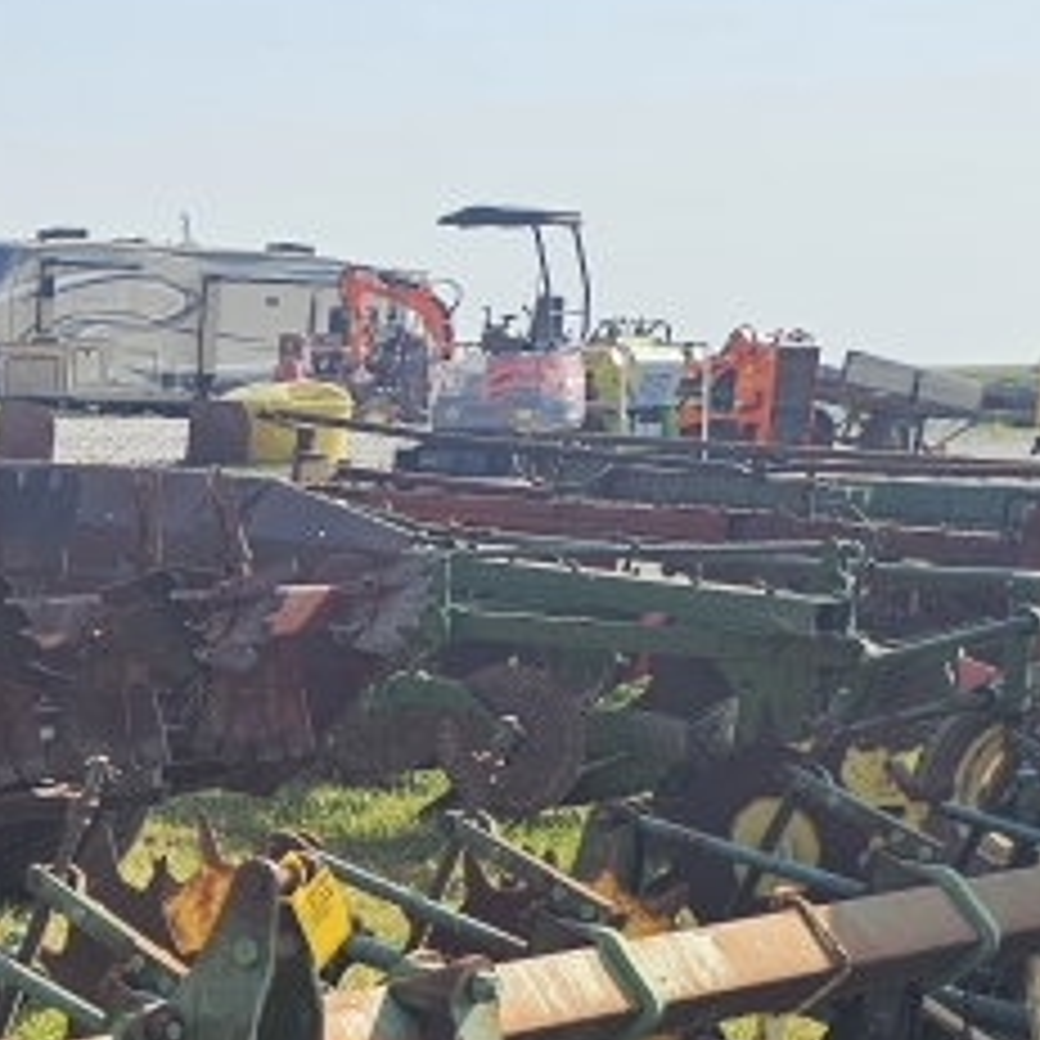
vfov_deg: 18.8
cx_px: -320
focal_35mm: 90
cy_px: 1049
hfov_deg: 18.0
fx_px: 3059
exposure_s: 1/696
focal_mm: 6.3
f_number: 1.7
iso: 10
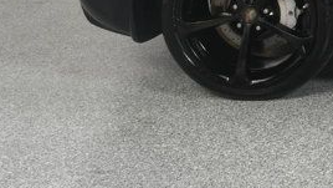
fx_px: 1060
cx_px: 589
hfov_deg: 15.5
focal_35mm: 120
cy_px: -86
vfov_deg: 9.8
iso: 100
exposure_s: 1/160
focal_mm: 20
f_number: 7.1
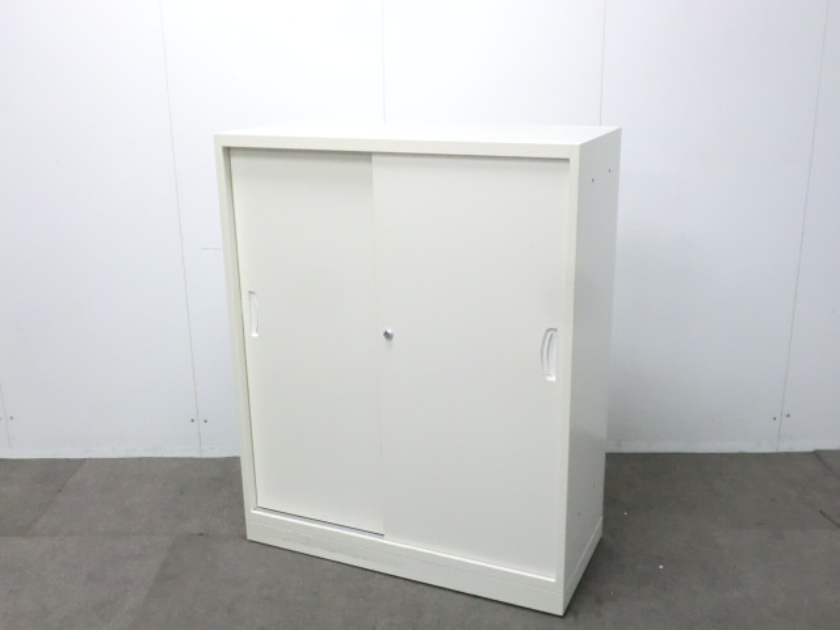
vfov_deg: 37.7
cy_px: 315
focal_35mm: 38
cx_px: 420
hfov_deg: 49.0
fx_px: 922
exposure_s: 1/50
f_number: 3.9
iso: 800
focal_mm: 6.9
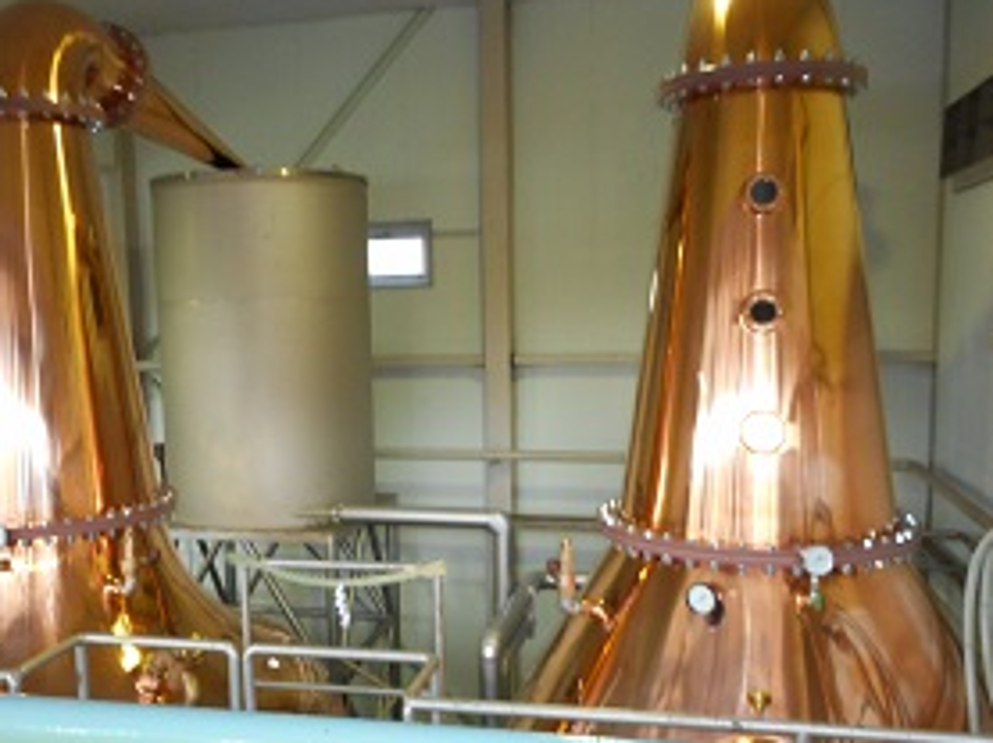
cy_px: 432
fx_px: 1032
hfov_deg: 51.2
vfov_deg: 39.5
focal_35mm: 36
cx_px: 418
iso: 360
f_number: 3.7
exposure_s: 1/25
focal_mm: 4.5
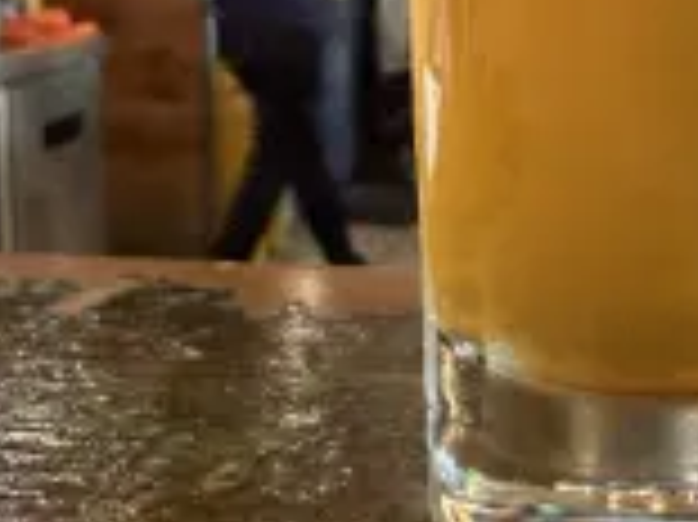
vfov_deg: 22.6
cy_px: -9
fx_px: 1249
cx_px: 585
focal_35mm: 62
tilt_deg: -4.2
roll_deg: -0.1
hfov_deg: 30.3
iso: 500
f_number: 2.2
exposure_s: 1/50
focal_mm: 2.22
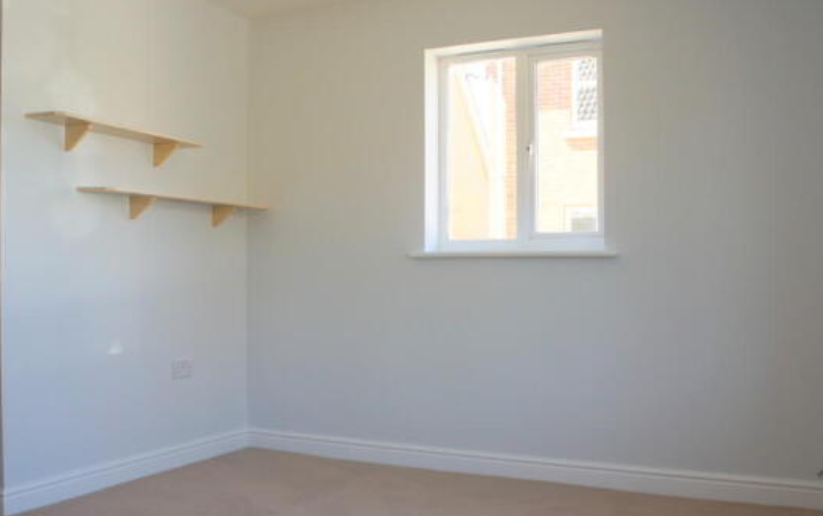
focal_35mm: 34
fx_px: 763
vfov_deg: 37.2
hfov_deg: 56.7
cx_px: 405
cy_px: 309
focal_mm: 18
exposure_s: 1/50
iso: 200
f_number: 5
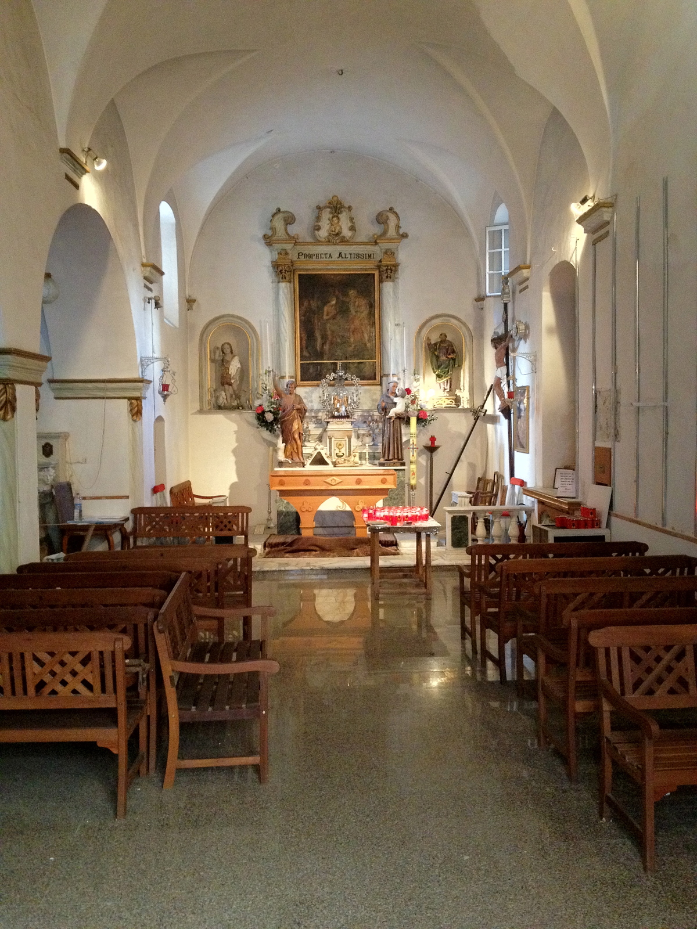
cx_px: 348
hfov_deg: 40.7
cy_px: 464
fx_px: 940
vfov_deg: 52.6
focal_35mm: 35
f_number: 2.4
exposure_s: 1/15
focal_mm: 4.28
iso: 500
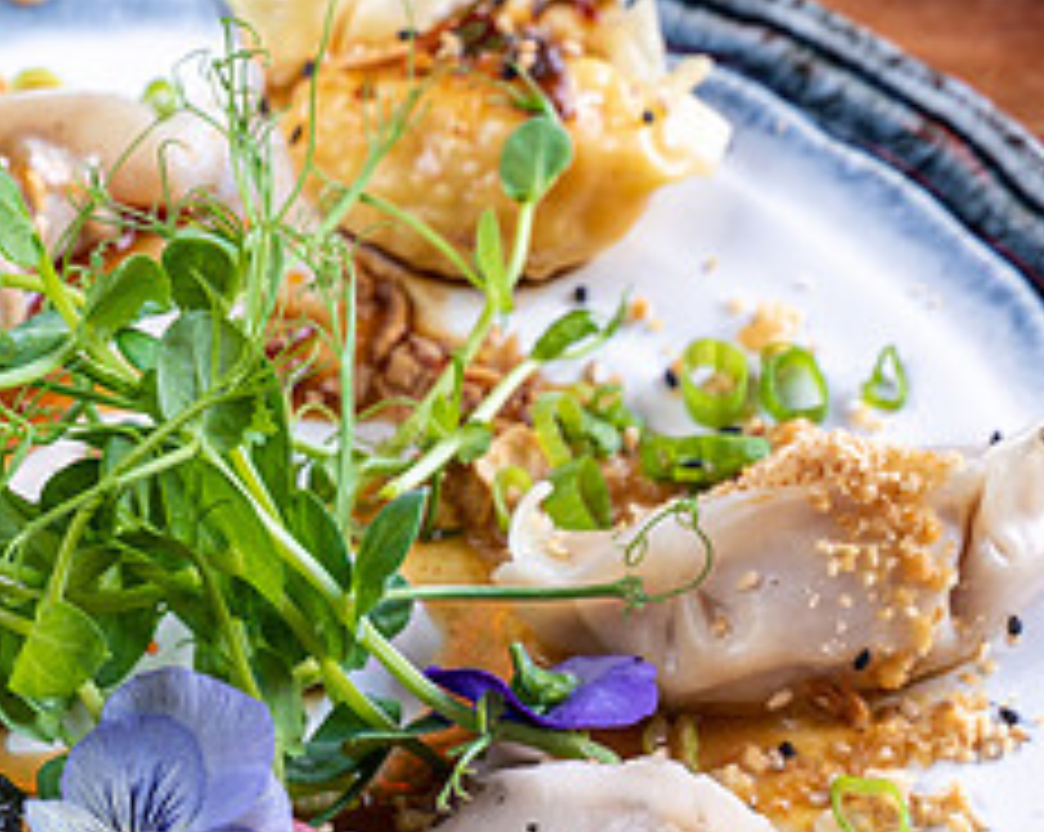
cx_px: 57
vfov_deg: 11.4
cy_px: 869
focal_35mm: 134
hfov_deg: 14.2
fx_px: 4135
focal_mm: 47
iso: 160
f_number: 7.1
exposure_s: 1/8
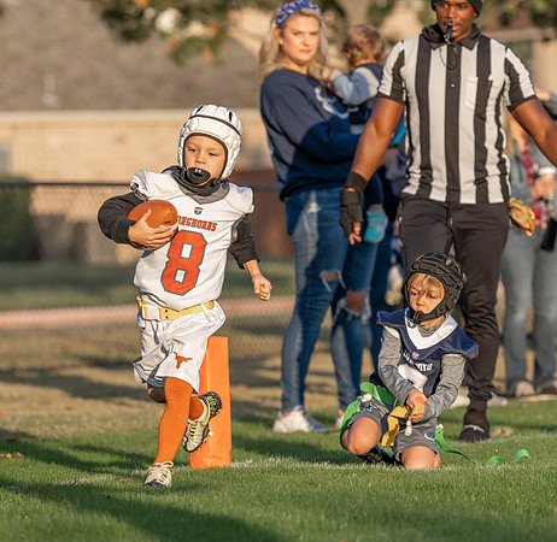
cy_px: 311
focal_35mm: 230
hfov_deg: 7.7
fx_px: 4136
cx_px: 232
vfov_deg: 7.5
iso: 125
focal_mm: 125
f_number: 2.8
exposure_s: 1/800
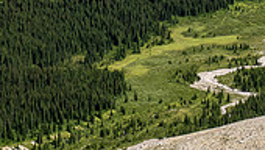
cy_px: -110
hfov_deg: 9.0
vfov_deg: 5.1
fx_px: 1674
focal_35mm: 238
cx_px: 296
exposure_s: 1/250
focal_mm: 32
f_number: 8
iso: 200
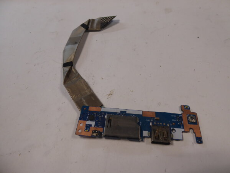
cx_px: 115
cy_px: 86
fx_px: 166
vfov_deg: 54.9
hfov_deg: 69.4
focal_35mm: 25
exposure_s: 1/60
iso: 160
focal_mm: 4.3
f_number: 3.3
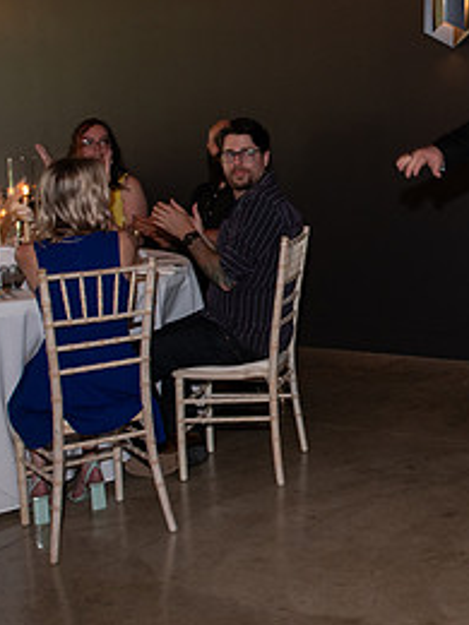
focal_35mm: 59
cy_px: 232
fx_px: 1066
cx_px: 521
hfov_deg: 23.3
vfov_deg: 32.5
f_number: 5.6
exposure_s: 1/160
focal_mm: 24
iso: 1000
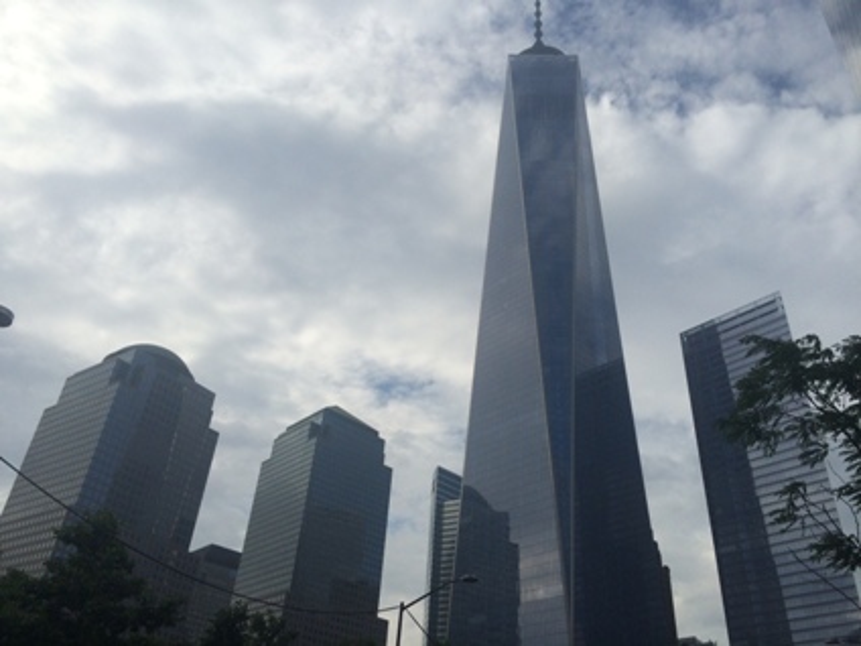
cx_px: 430
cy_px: 323
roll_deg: -1.6
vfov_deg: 48.2
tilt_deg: +34.8
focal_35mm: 29
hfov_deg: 61.7
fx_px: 721
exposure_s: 1/5882
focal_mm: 4.15
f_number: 2.2
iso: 32
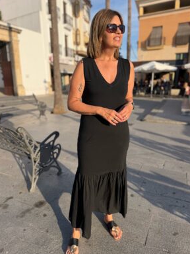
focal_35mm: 25
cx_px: 95
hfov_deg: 54.9
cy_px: 127
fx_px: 183
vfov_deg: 69.4
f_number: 1.78
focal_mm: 6.76
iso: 80
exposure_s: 1/2801
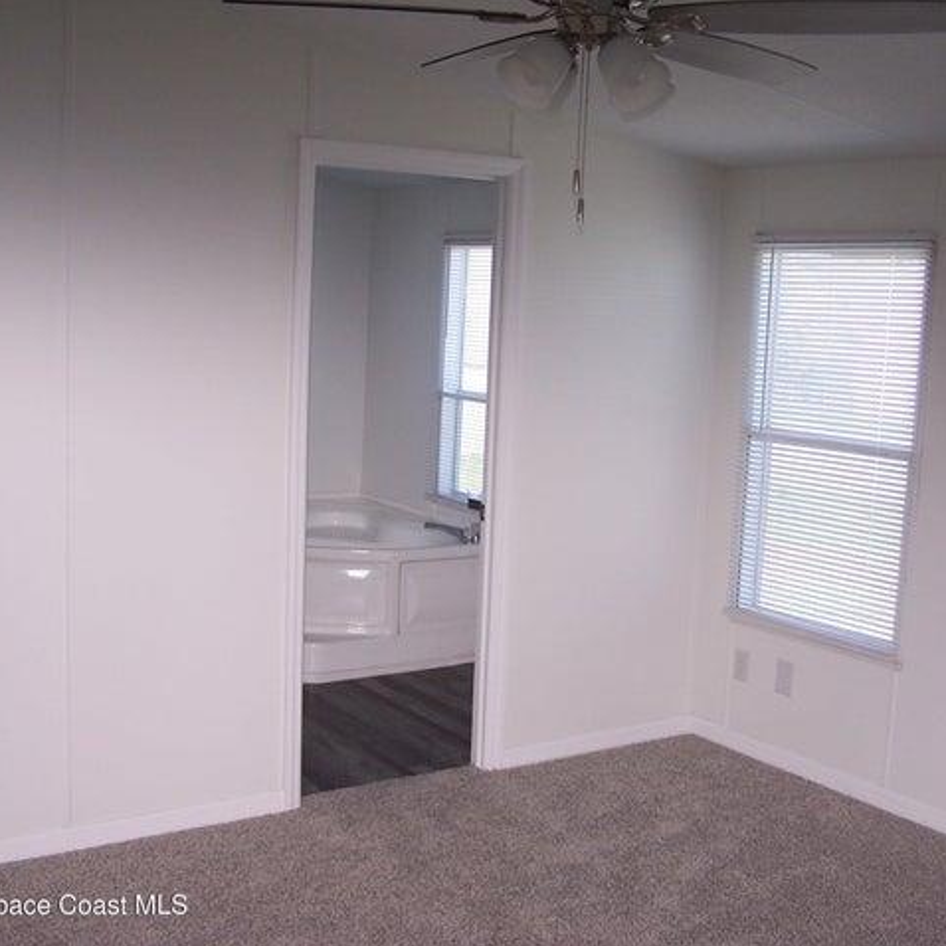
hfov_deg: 37.5
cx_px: 520
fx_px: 1391
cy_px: 473
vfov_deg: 37.6
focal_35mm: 45
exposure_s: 1/60
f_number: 2.8
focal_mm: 6.3
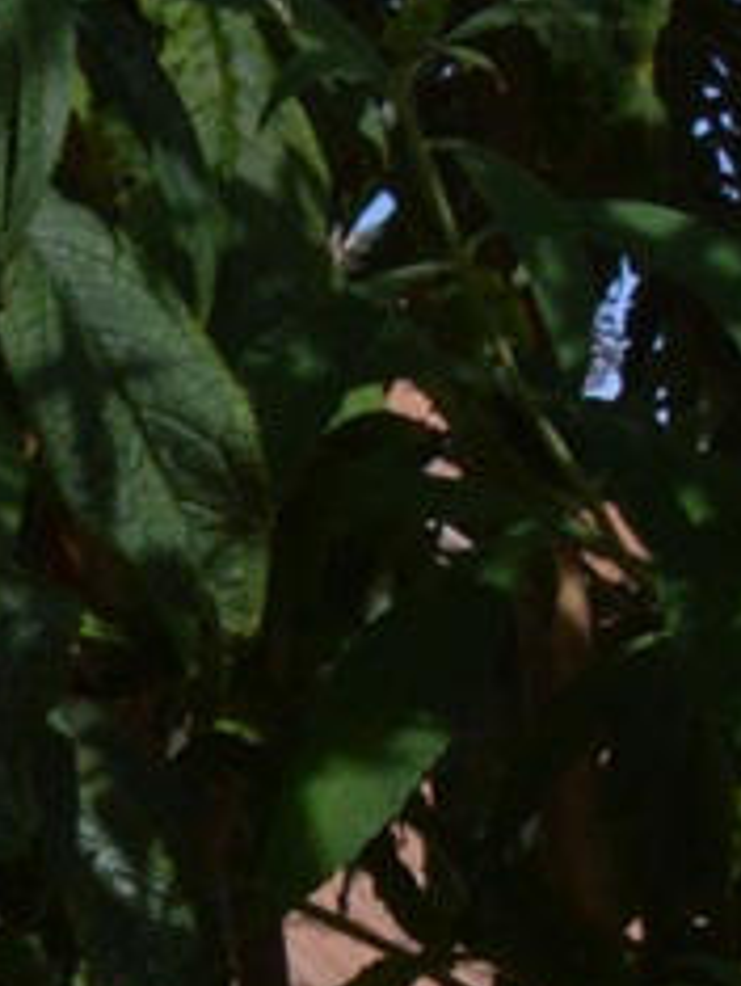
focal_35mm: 300
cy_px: 2886
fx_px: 8538
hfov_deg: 4.7
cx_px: -1773
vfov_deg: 6.1
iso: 800
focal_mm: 27
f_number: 13
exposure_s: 1/640
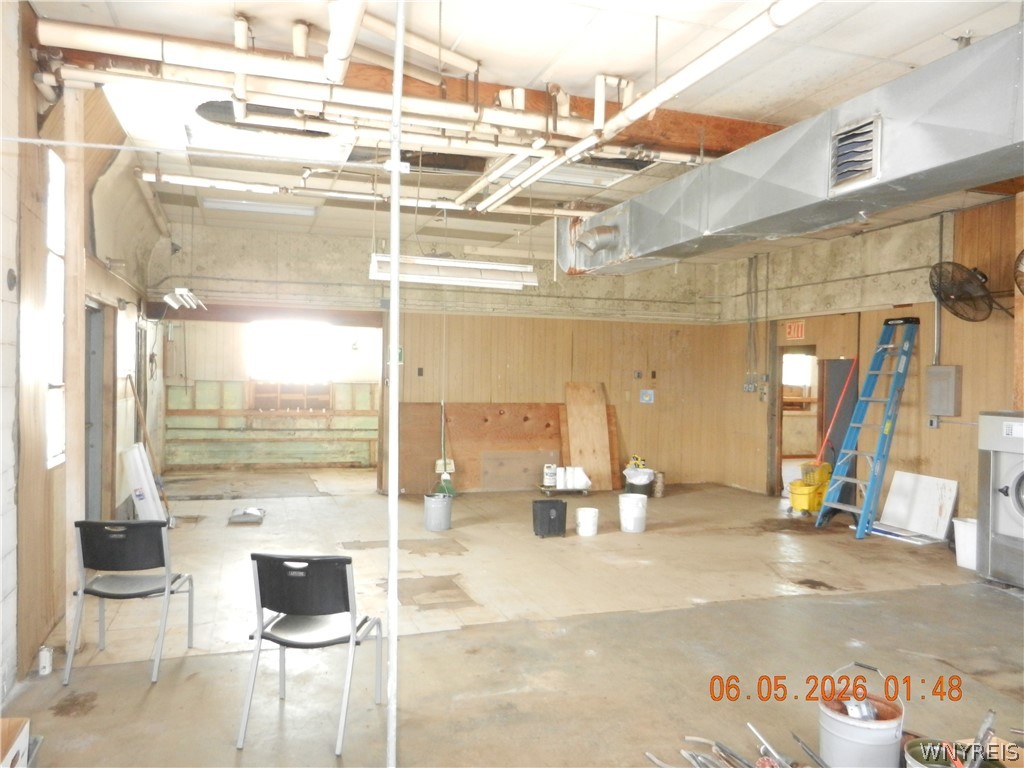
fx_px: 740
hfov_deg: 69.4
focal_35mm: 25
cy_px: 384
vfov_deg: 54.9
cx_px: 512
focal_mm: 4.5
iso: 640
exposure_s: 1/30
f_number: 3.5
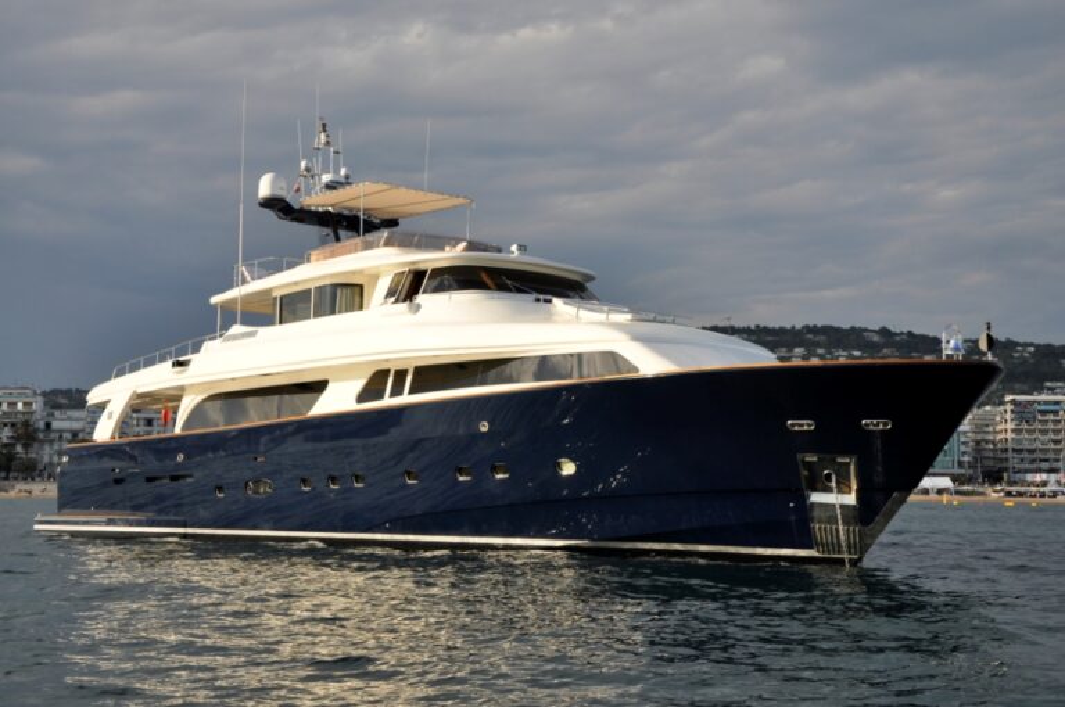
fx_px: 1773
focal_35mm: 60
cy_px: 354
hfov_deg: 33.4
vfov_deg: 22.6
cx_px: 532
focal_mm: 40
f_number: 8
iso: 200
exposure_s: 1/640
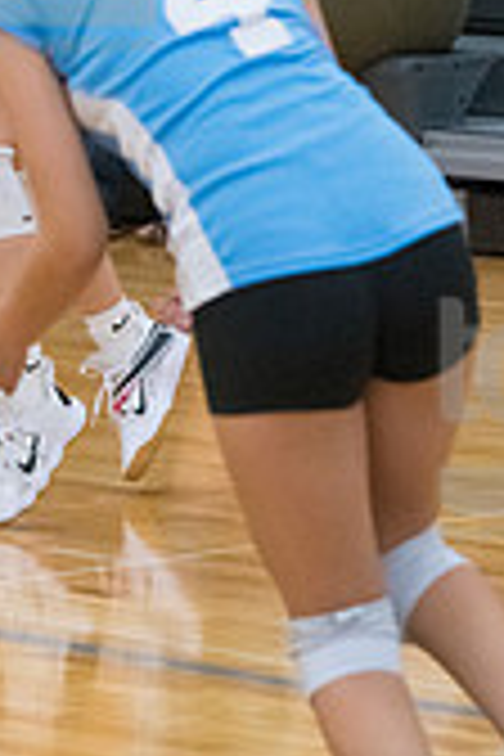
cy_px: -68
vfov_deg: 5.3
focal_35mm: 388
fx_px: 8147
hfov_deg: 3.5
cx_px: 50
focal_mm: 145
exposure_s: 1/1000
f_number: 4.5
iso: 6400
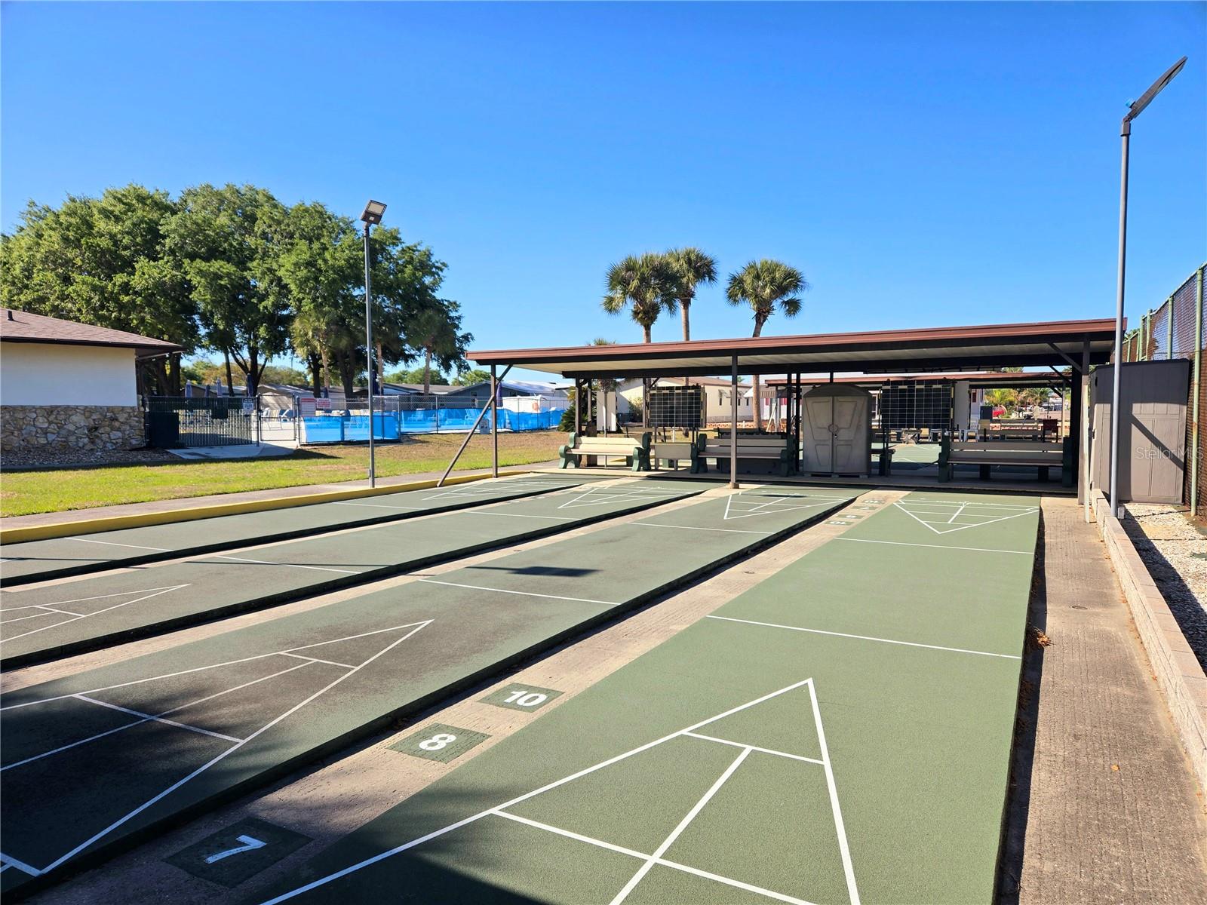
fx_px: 802
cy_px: 452
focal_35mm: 23
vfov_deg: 58.9
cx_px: 604
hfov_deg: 73.9
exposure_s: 1/1667
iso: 25
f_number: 1.8
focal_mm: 5.4
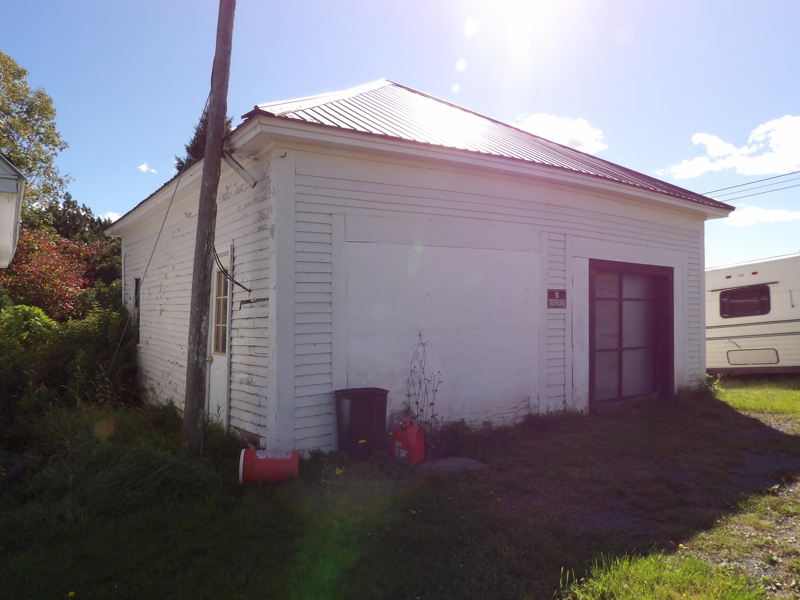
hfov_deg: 71.6
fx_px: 555
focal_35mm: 24
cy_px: 300
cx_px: 400
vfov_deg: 56.8
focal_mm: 4.3
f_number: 5.6
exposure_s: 1/371
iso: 100
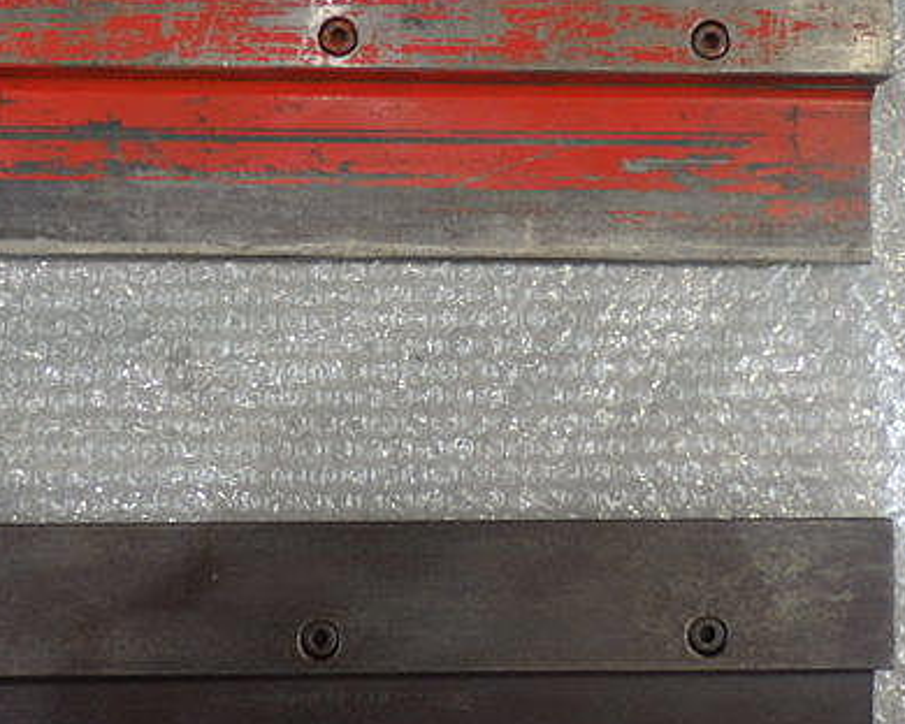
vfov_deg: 37.3
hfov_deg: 45.5
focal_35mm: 40
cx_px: 348
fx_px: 1071
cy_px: 415
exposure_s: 1/30
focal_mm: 4.5
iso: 160
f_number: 3
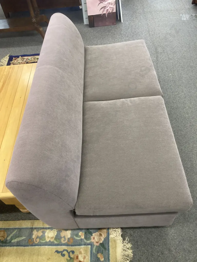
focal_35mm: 28
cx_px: 98
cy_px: 131
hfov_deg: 49.7
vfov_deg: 63.4
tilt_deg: -48.5
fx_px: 212
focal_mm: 3.99
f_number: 1.8
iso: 100
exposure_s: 1/50
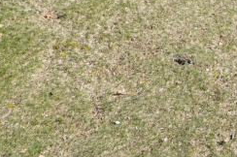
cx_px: 294
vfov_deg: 14.7
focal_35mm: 71
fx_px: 467
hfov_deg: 25.2
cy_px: -183
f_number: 7.1
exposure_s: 1/200
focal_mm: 10
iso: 100
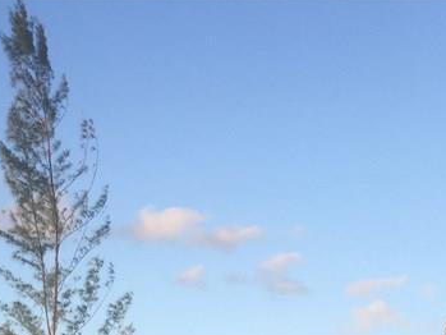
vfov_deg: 16.1
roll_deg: -4.6
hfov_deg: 22.0
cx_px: 472
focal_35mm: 85
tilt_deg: +2.5
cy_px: 486
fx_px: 1096
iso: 32
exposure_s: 1/549
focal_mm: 4.15
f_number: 2.2
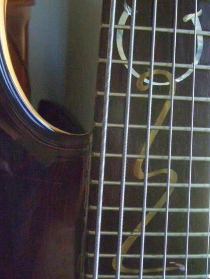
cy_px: 98
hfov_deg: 25.0
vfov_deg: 33.0
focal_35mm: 58
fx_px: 468
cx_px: 154
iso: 1250
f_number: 2.7
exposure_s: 1/125
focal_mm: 6
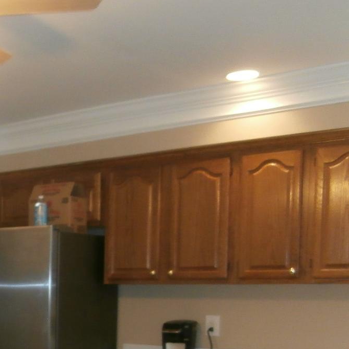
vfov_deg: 25.3
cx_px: -101
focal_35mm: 65
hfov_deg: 23.5
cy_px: 343
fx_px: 741
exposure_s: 1/30
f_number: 3
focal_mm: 4.2
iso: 200
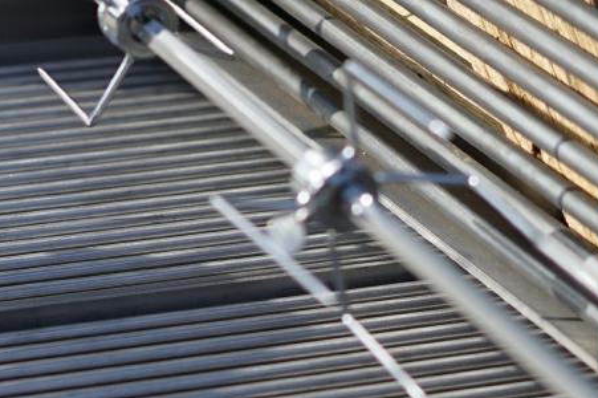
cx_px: 316
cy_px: 170
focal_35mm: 213
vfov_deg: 6.4
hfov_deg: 9.7
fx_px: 3535
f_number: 2.5
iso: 100
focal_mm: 50
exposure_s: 1/1600
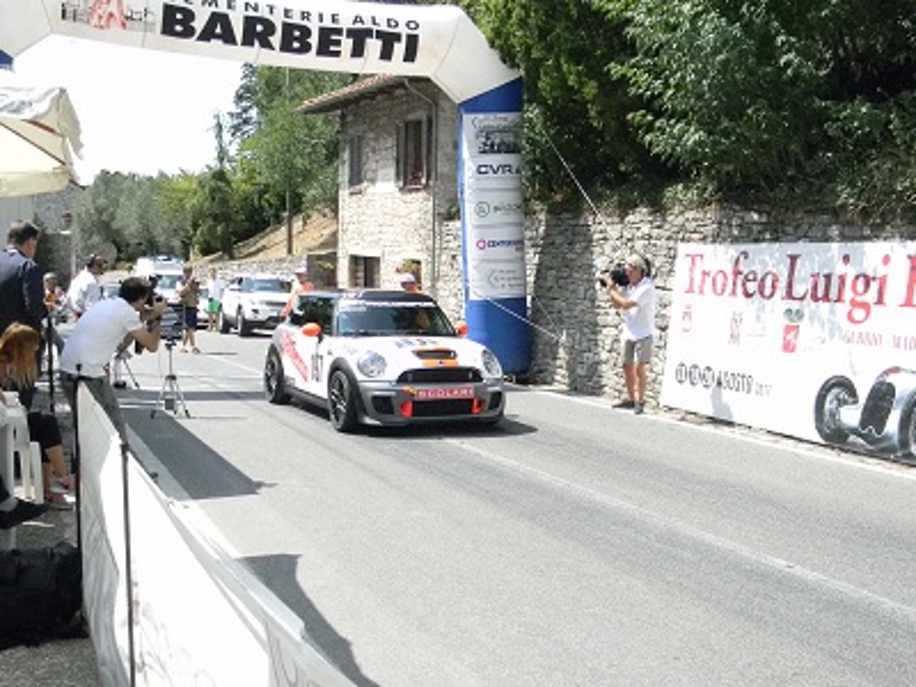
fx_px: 1085
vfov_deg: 35.1
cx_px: 458
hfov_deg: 45.8
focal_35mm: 41
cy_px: 344
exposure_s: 1/1000
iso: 800
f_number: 7.6
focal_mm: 7.3
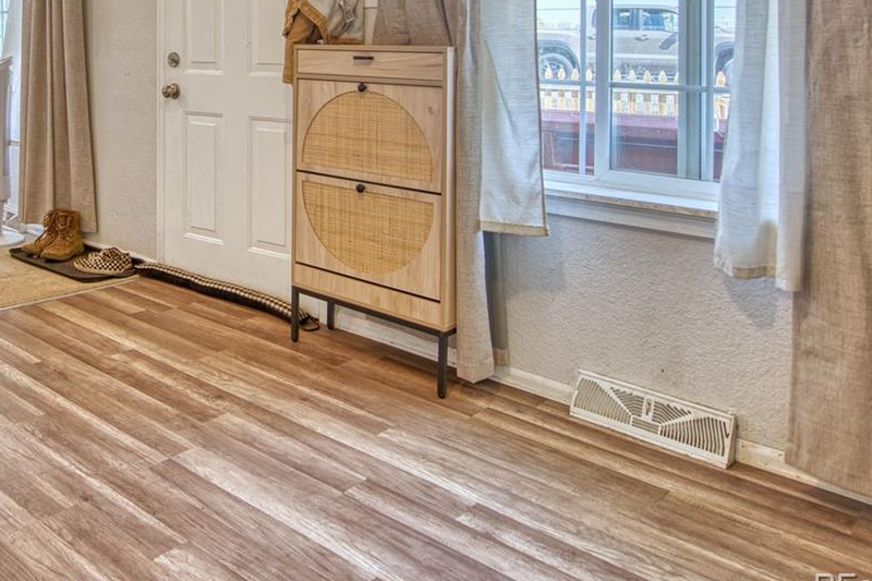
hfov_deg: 52.9
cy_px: 28
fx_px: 775
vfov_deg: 37.6
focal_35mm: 32
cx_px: 119
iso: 500
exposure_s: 1/40
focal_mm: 16
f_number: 4
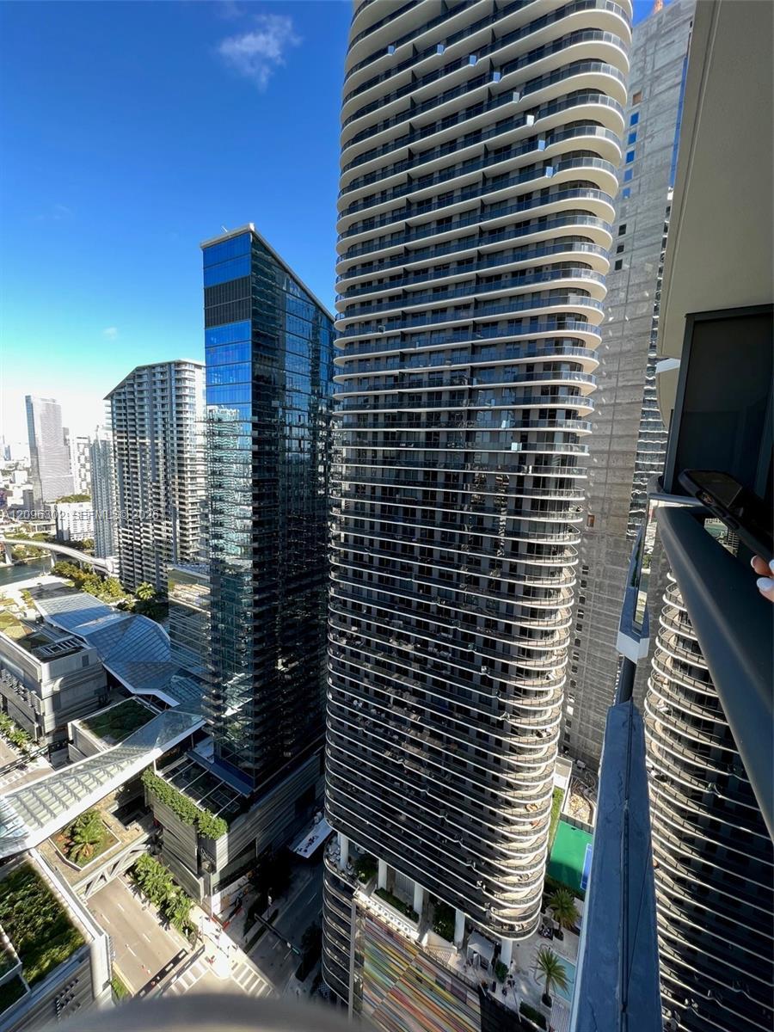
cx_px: 387
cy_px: 516
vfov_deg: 106.2
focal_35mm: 13
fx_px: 388
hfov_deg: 89.9
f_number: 1.8
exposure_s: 1/199
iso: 32
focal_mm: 1.57
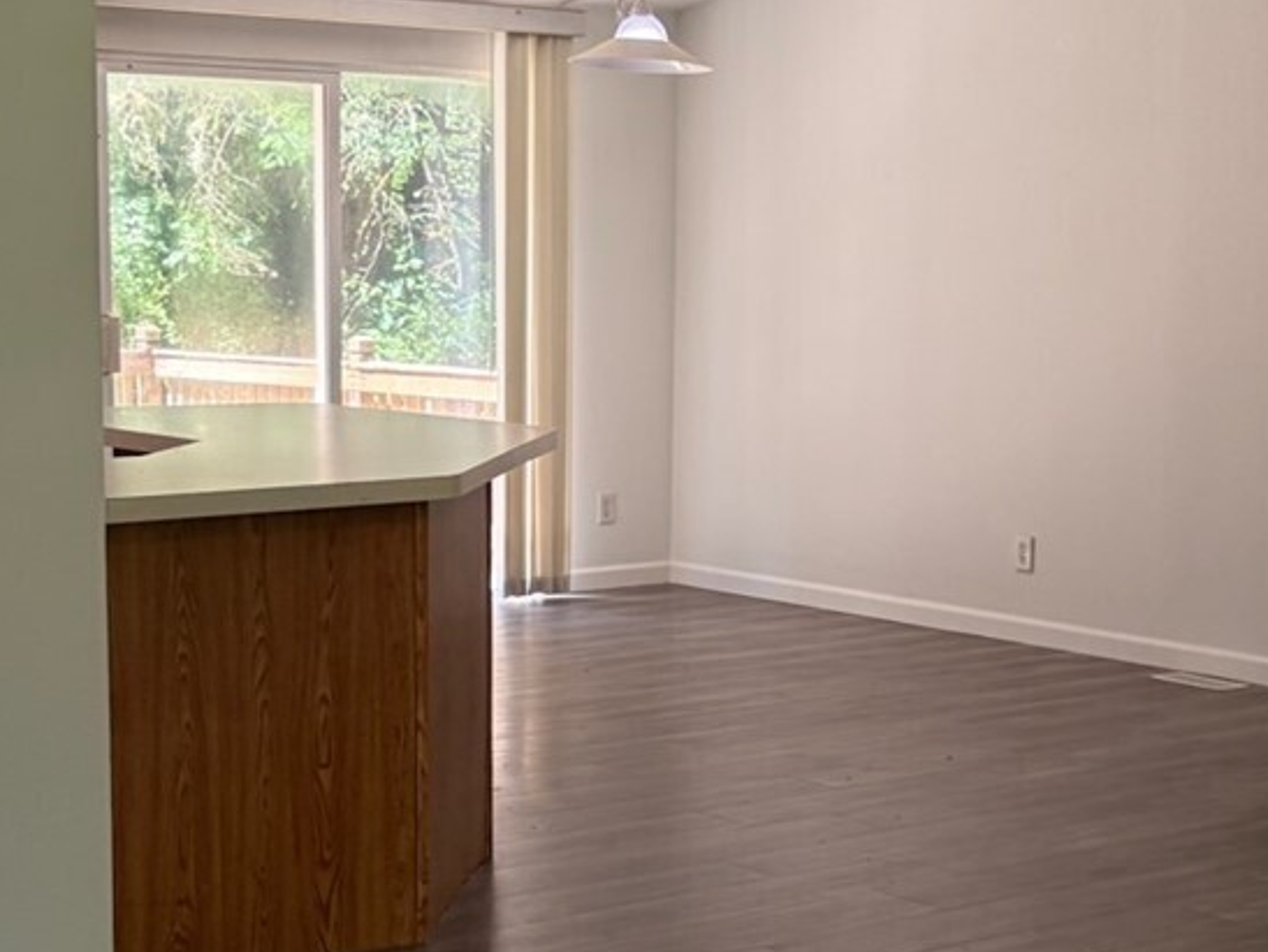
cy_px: 570
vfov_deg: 19.4
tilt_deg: -8.1
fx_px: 2786
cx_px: 700
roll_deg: -2.0
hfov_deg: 25.6
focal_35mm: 76
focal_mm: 5.96
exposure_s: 1/120
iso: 80
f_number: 1.6
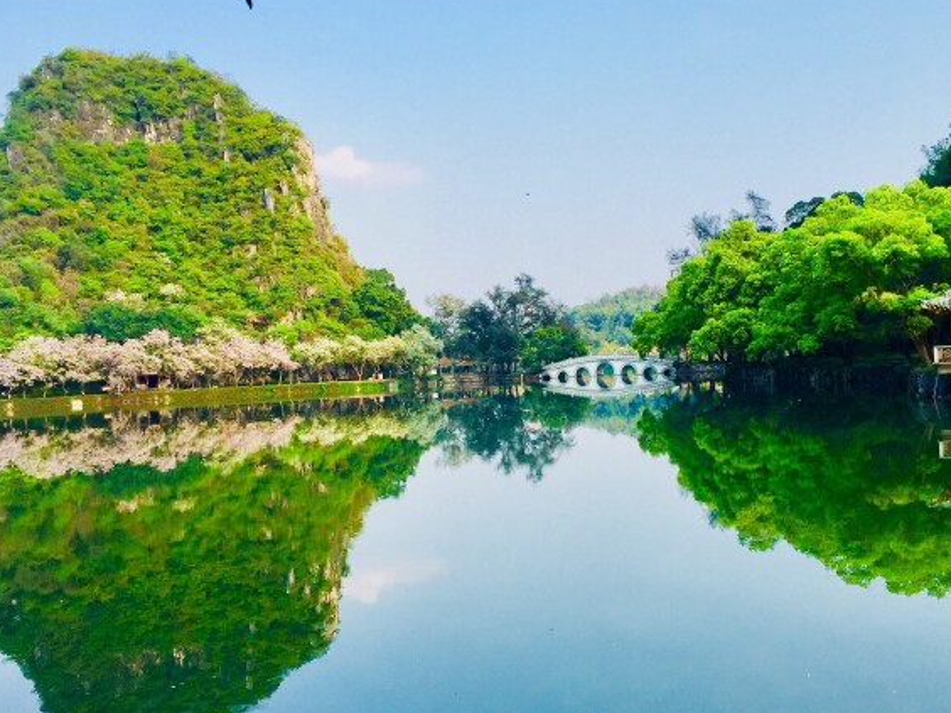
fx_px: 989
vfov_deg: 39.7
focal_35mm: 36
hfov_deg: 51.3
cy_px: 367
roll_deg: +2.1
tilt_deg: -0.8
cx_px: 528
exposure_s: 1/898
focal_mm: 4.15
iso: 32
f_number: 2.2
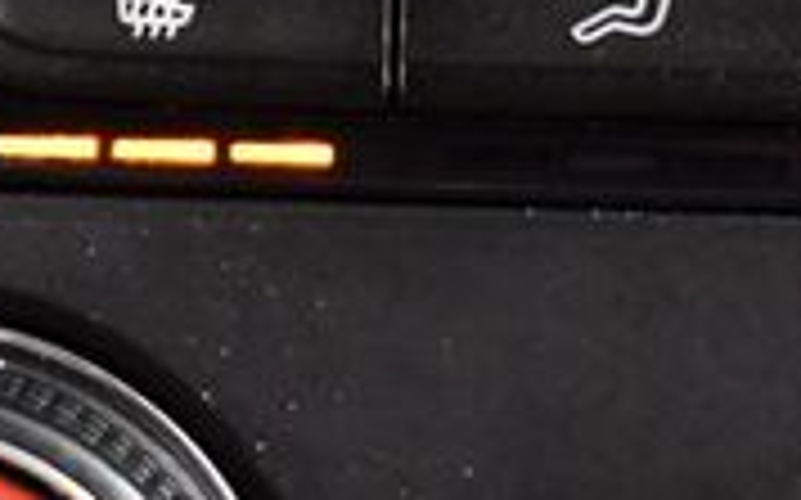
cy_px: 41
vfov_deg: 9.9
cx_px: 292
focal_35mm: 132
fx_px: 2880
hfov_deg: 15.8
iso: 4000
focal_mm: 18
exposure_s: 1/60
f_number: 3.5
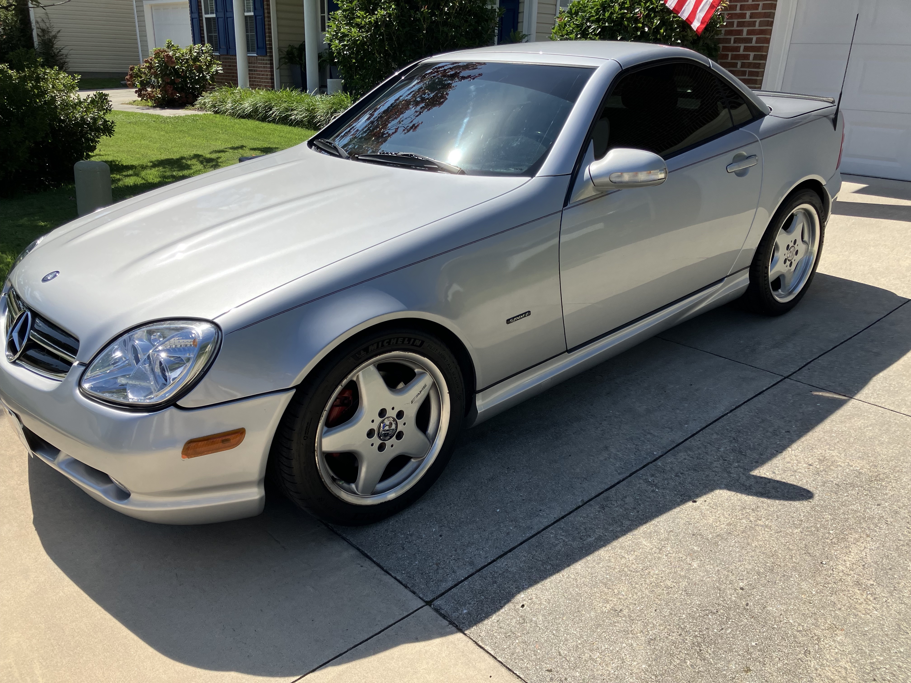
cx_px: 456
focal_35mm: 28
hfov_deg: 63.4
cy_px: 342
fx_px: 737
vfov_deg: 49.7
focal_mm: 3.99
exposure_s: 1/1869
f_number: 1.8
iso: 32
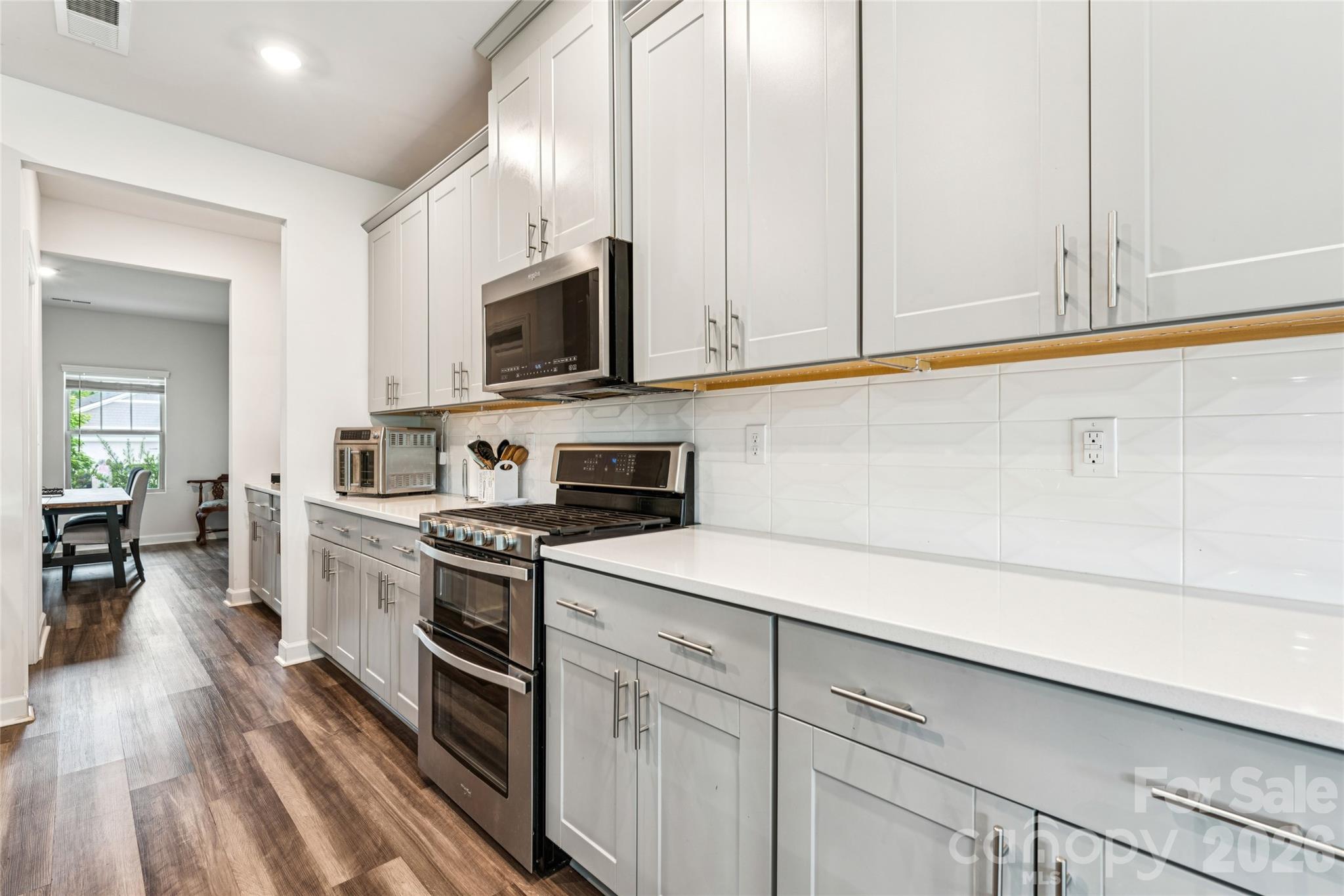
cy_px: 448
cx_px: 672
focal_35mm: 16
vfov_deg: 73.1
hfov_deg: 96.0
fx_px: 605
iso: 100
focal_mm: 16.2
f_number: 9
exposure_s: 1/2
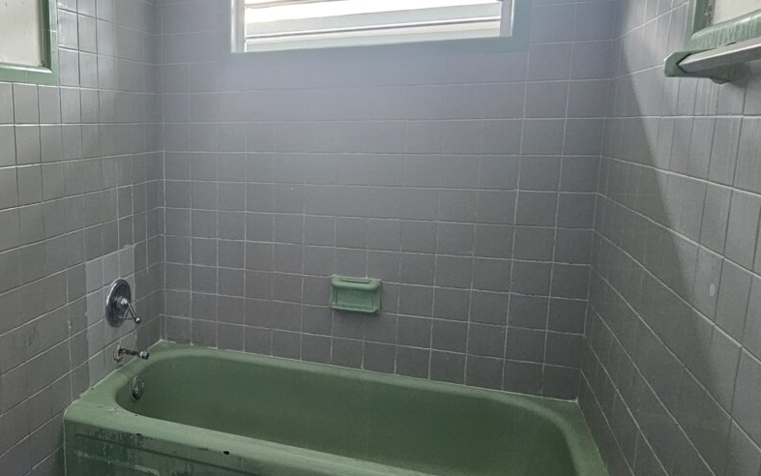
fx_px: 581
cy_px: 231
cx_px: 145
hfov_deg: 60.7
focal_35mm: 28
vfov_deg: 44.5
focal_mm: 2.2
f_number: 2.2
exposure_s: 1/60
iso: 160
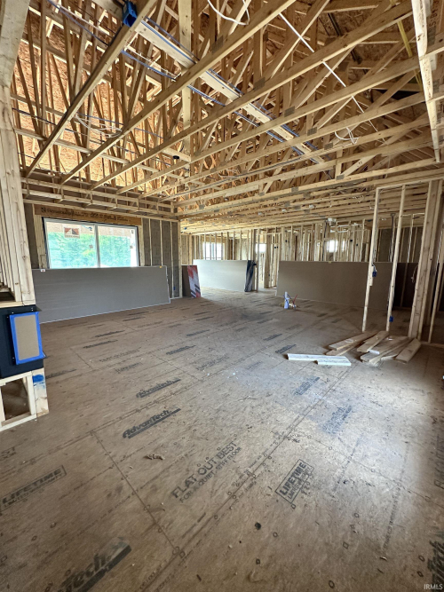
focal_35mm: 14
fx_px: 240
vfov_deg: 102.1
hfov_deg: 85.7
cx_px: 222
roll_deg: -1.2
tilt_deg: -8.9
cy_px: 296
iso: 320
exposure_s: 1/92
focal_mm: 2.22
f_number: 2.2
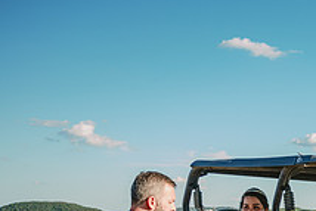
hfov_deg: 26.9
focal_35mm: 65
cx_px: 393
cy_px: 263
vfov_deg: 19.5
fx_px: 571
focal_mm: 24
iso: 50
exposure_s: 1/1600
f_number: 2.8
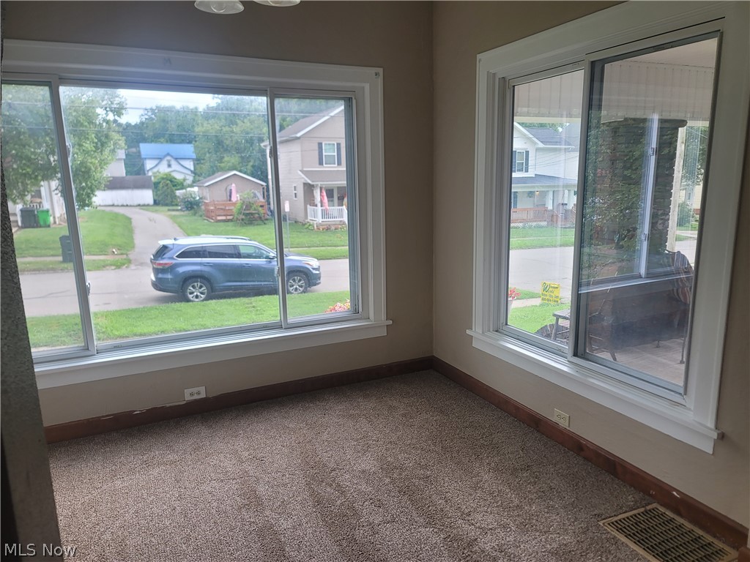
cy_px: 281
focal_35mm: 25
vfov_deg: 54.9
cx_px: 375
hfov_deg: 69.4
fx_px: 542
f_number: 1.8
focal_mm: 7
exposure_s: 1/120
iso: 64
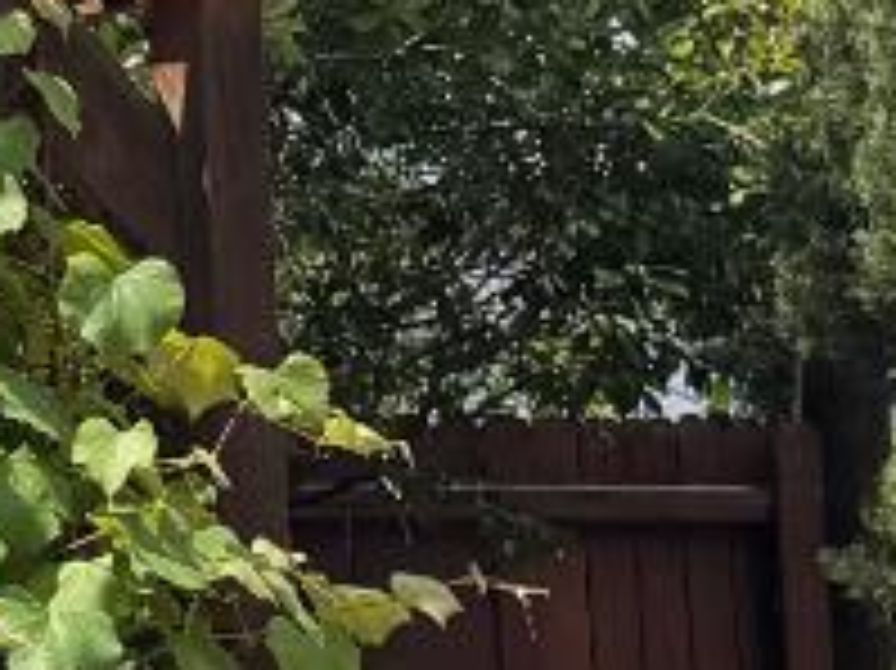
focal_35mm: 181
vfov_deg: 8.2
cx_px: -2017
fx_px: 4682
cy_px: 299
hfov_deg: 8.6
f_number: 1.78
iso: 80
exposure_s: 1/5319
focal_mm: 6.76
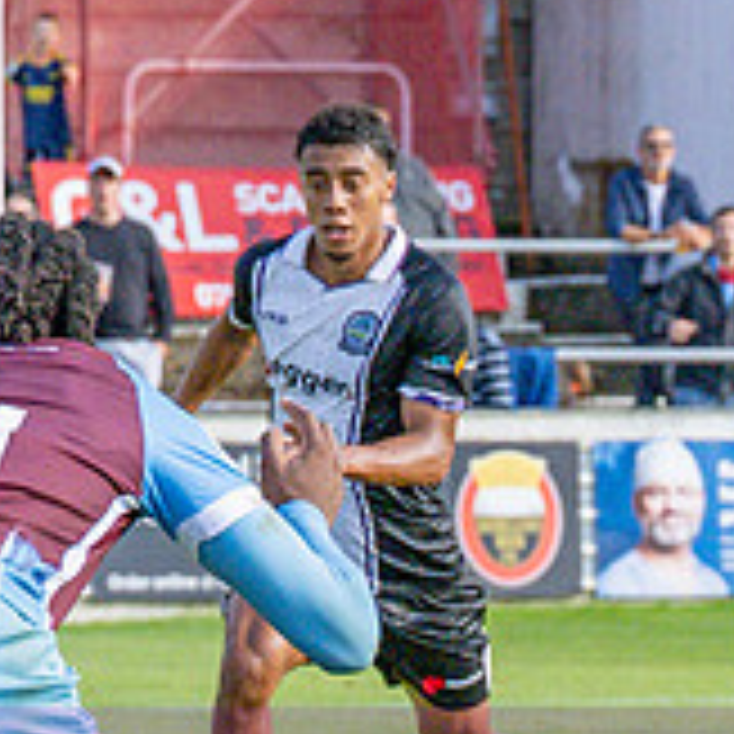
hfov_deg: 3.4
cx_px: 673
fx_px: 12451
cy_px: 1032
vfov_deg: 3.4
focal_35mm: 519
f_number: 4
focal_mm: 70
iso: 400
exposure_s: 1/2500
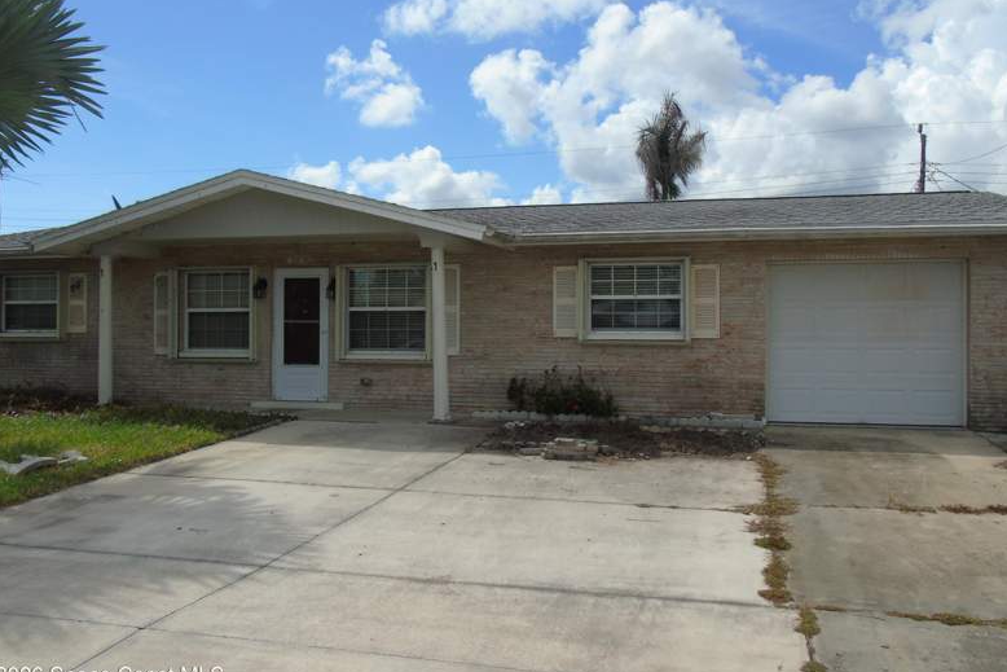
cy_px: 322
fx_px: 867
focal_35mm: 31
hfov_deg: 60.3
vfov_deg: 42.3
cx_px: 494
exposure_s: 1/1000
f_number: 4
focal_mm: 5.2
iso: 80
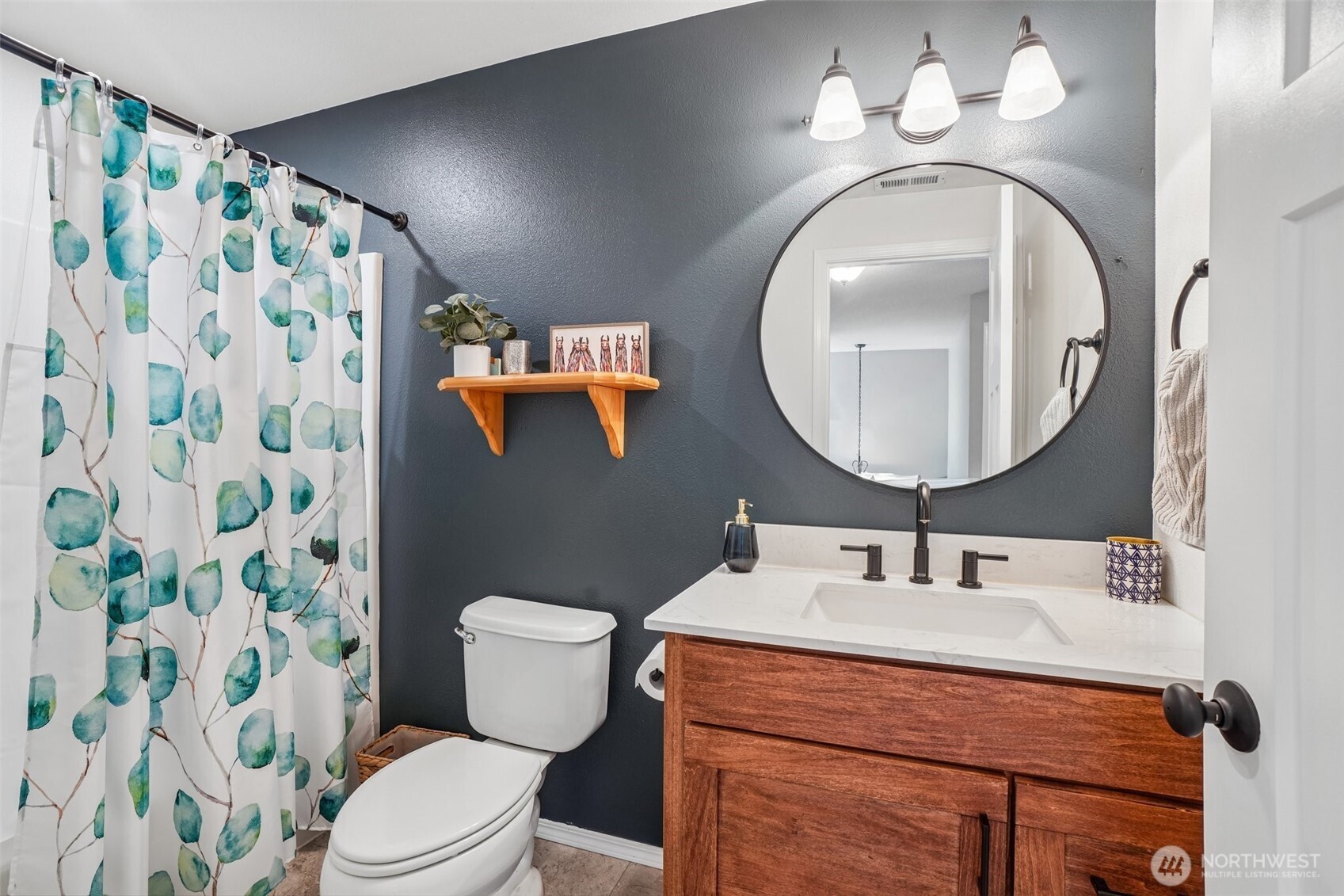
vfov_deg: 73.7
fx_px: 597
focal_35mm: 16
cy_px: 448
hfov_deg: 96.7
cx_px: 672
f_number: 8
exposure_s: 1/4
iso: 400
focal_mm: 16
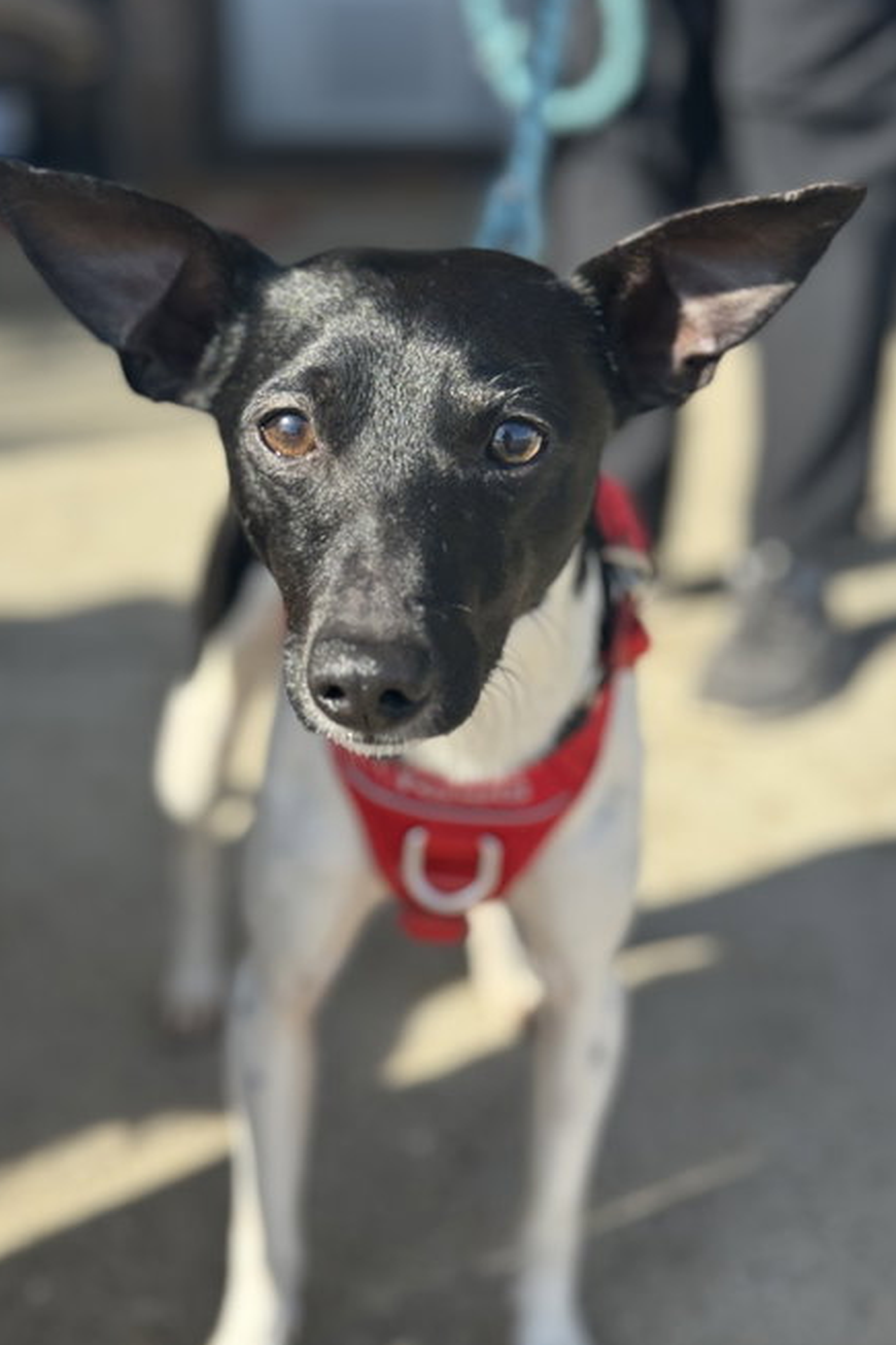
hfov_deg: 26.4
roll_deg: +1.9
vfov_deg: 38.9
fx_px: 1905
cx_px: 393
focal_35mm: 51
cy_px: 662
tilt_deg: -19.1
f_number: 1.78
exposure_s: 1/1458
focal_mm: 6.76
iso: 64
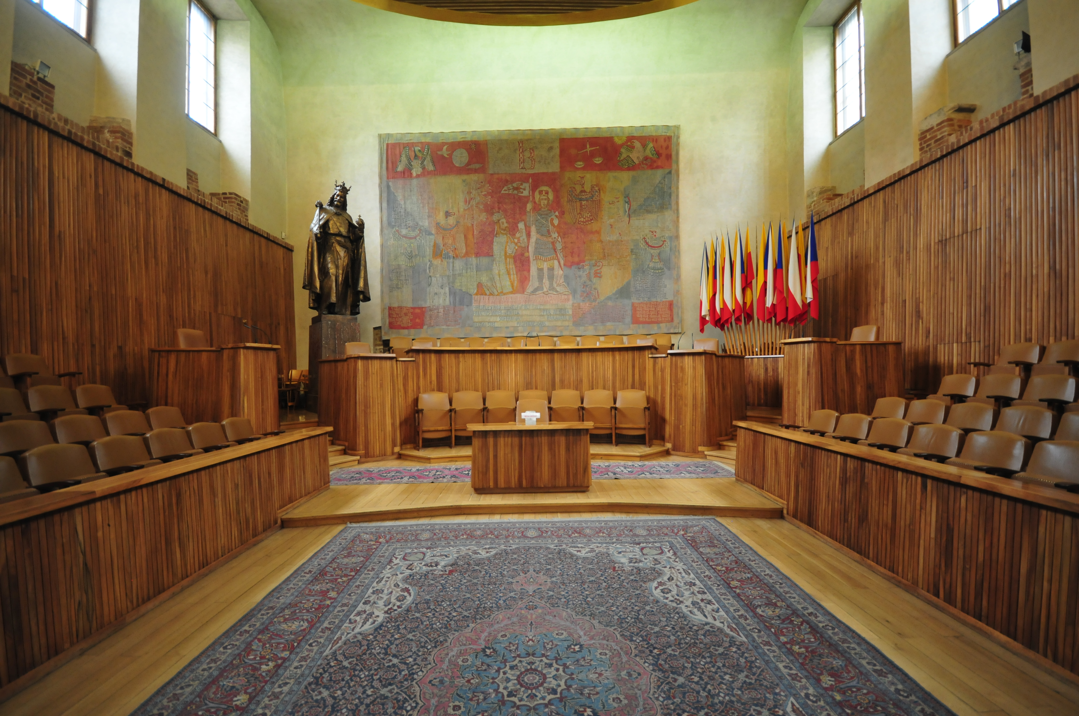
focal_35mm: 15
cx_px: 540
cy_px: 358
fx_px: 449
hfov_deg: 100.5
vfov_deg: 77.2
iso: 800
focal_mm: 10
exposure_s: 1/15
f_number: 4
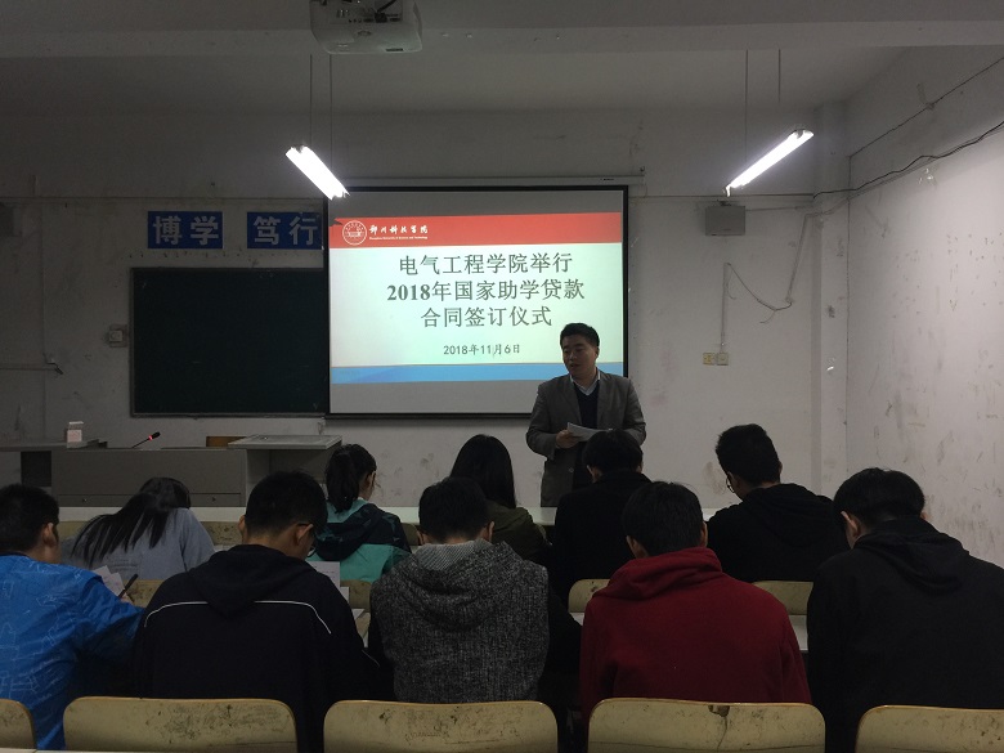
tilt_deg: -1.2
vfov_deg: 48.2
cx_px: 502
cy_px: 376
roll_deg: -0.8
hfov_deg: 61.7
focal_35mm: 29
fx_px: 841
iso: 50
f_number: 2.2
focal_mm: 4.15
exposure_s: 1/17
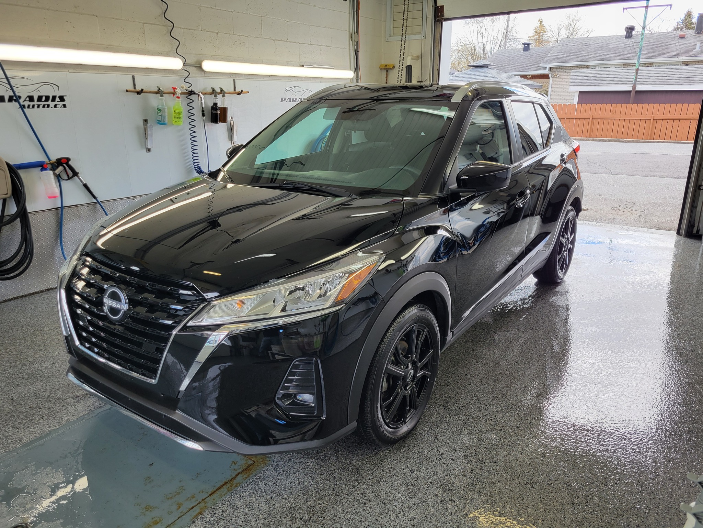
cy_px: 264
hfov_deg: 67.3
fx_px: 528
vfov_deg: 53.1
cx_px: 352
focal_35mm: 26
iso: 40
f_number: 1.8
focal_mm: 5.4
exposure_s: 1/134
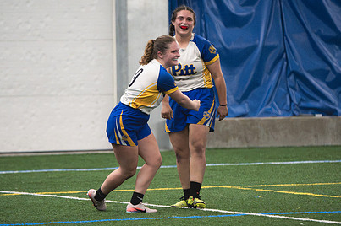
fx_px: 4089
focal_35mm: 432
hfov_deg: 4.8
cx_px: 177
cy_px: 102
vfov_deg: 3.2
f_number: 2.8
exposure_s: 1/640
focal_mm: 200
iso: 9000
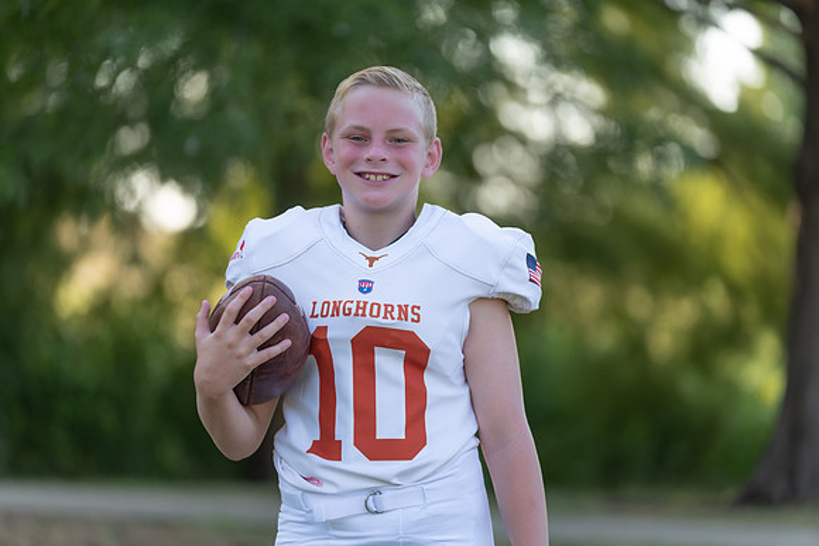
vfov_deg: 9.2
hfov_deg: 13.7
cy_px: 273
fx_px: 3413
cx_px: 410
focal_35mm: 150
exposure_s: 1/400
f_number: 2.8
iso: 160
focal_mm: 150
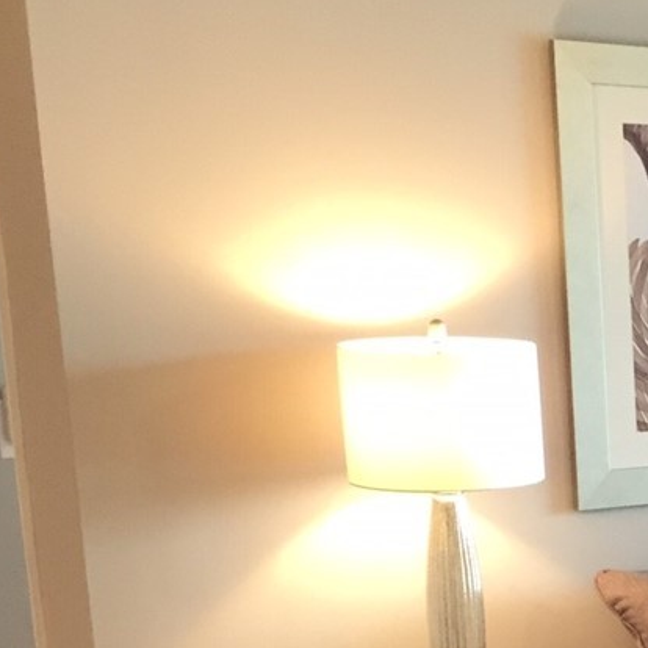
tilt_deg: -14.9
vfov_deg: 17.0
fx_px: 2097
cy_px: 723
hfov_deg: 15.0
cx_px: 1213
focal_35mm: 99
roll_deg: -1.0
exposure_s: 1/30
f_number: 2.2
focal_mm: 4.15
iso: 100
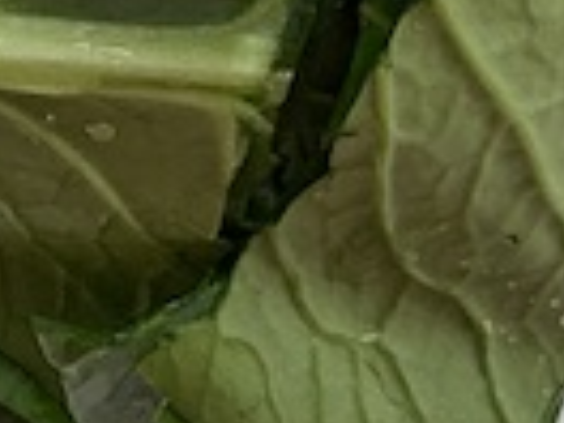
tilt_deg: -79.6
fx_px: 2574
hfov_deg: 12.3
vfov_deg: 8.7
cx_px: -13
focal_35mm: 158
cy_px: -543
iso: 100
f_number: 1.8
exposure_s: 1/75
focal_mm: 4.25
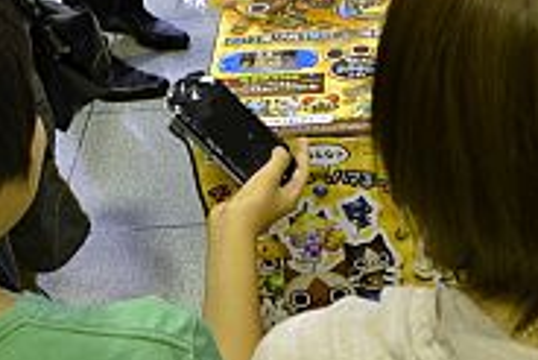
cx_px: 436
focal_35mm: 75
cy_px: -53
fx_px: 1122
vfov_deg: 17.5
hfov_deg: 26.4
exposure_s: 1/60
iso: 400
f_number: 3.5
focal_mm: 18
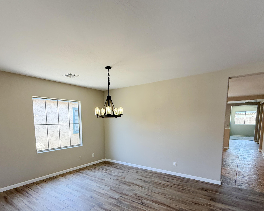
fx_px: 156
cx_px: 122
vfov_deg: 66.3
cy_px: 141
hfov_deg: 80.2
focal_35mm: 20
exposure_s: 1/120
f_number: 2.2
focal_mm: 2.22
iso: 160
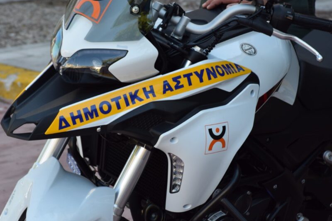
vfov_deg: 6.8
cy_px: 107
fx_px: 1859
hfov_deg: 10.2
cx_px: 153
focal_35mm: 202
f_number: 8
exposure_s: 1/250
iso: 400
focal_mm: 105
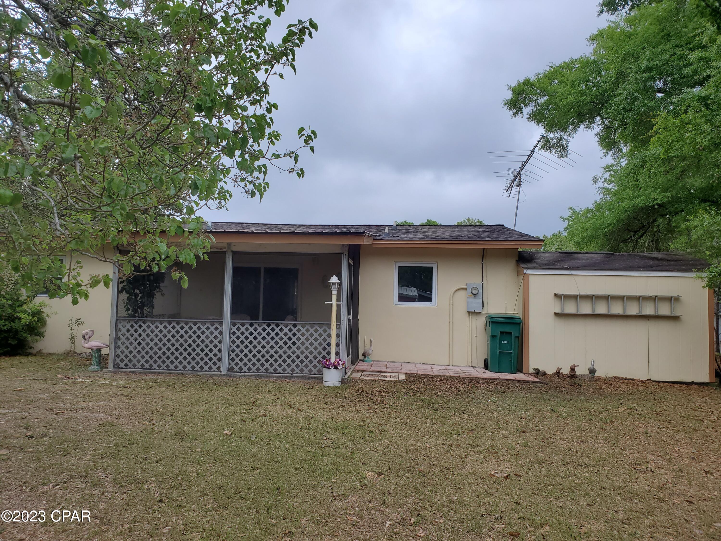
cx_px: 360
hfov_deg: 67.3
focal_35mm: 26
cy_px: 270
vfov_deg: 53.1
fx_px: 542
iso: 50
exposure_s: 1/312
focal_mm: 4.3
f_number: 2.4
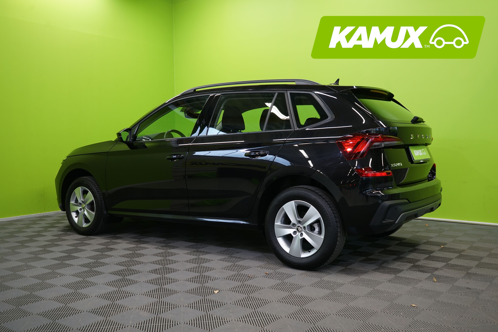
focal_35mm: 34
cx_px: 249
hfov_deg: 55.8
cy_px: 166
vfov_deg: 38.9
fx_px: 470
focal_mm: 34
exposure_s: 1/30
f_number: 6.3
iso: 640
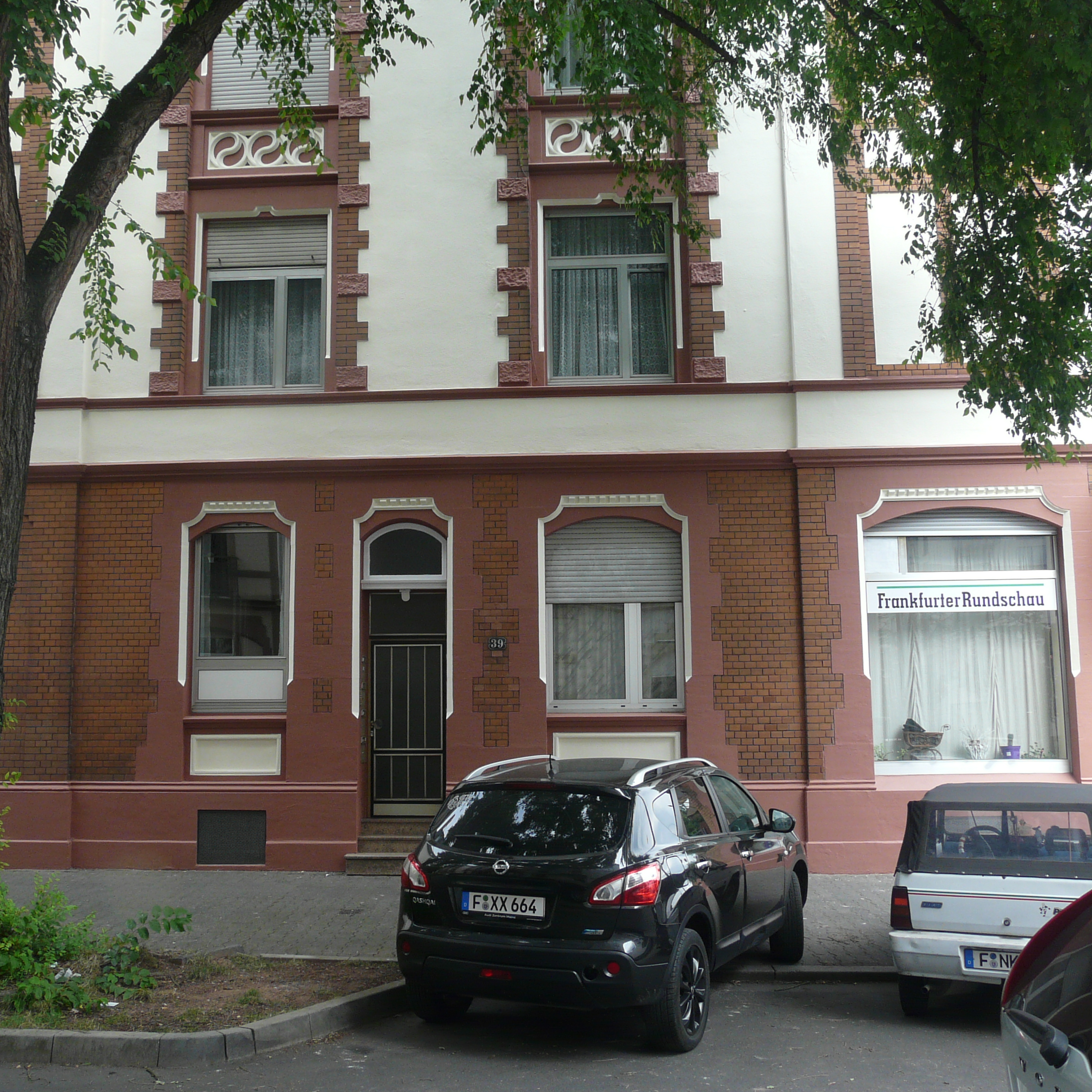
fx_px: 1213
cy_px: 542
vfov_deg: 48.5
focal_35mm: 34
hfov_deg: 48.4
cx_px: 489
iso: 100
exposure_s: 1/100
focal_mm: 4.6
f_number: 3.6
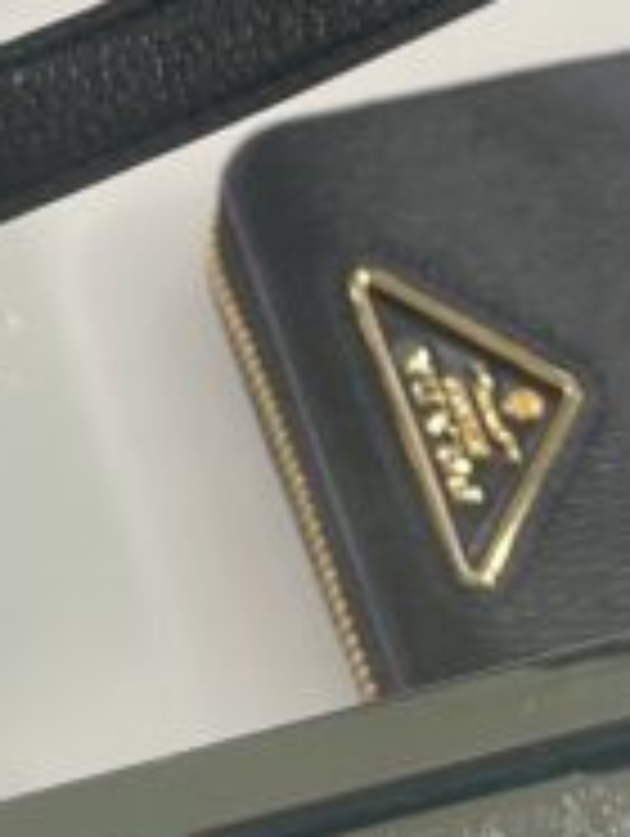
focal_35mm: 143
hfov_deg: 10.2
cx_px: -171
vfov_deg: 11.7
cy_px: -1044
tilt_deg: -37.7
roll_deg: -0.1
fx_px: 3462
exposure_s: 1/100
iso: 50
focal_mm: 5.1
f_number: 1.6
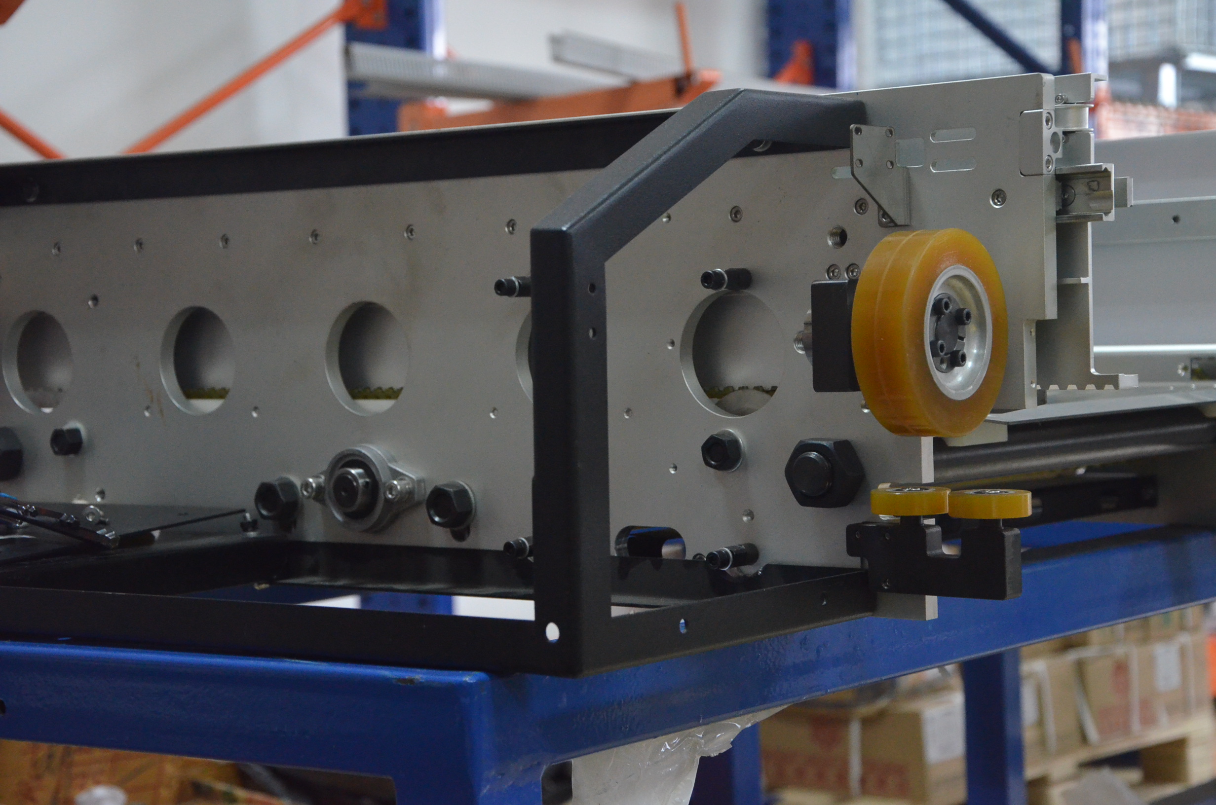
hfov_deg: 27.0
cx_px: 608
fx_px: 2528
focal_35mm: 75
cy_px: 402
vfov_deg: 18.1
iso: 3200
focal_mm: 50
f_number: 5
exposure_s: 1/30
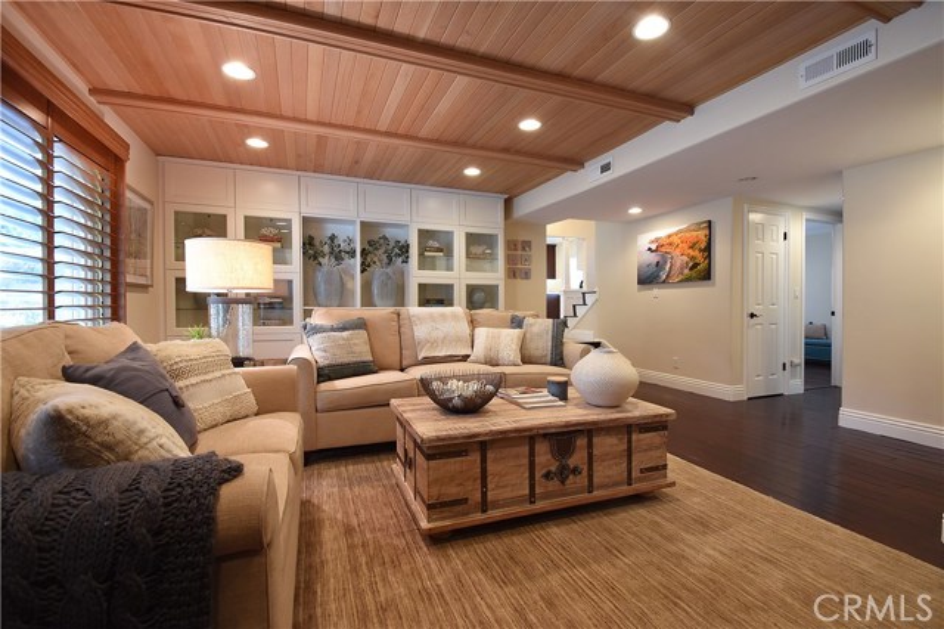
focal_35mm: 15
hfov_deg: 100.4
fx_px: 393
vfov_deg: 77.3
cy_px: 314
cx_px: 472
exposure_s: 1/8
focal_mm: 10
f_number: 8
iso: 640
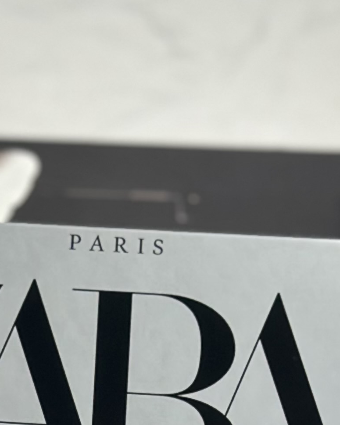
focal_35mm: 195
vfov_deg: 9.5
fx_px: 2453
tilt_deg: -45.6
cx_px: 85
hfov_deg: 7.9
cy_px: 739
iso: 80
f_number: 1.78
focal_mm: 6.86
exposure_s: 1/2252
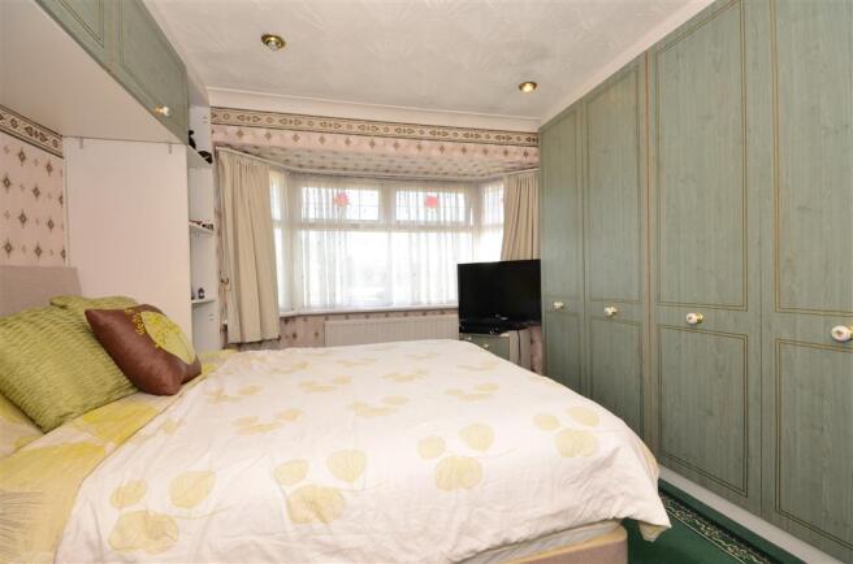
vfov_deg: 77.0
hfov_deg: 100.5
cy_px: 282
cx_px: 426
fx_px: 355
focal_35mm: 15
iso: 400
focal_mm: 10
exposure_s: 1/30
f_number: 11
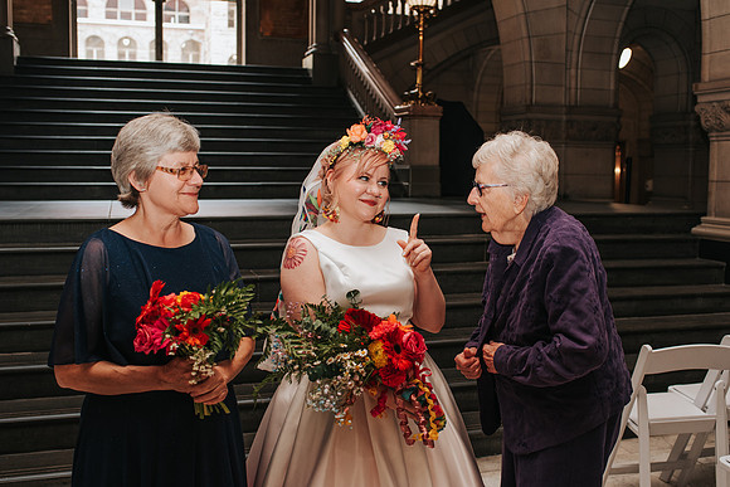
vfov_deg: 34.1
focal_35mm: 39
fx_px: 794
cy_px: 243
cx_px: 384
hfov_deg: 49.4
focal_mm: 35
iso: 1000
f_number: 4
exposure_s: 1/160
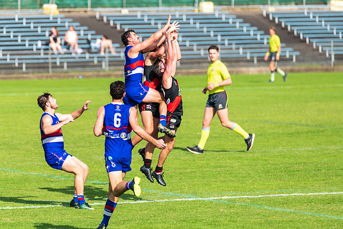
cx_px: 172
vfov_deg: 3.6
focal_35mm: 380
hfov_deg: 5.4
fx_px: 3621
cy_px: 114
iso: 800
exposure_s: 1/2500
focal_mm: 380
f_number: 6.3
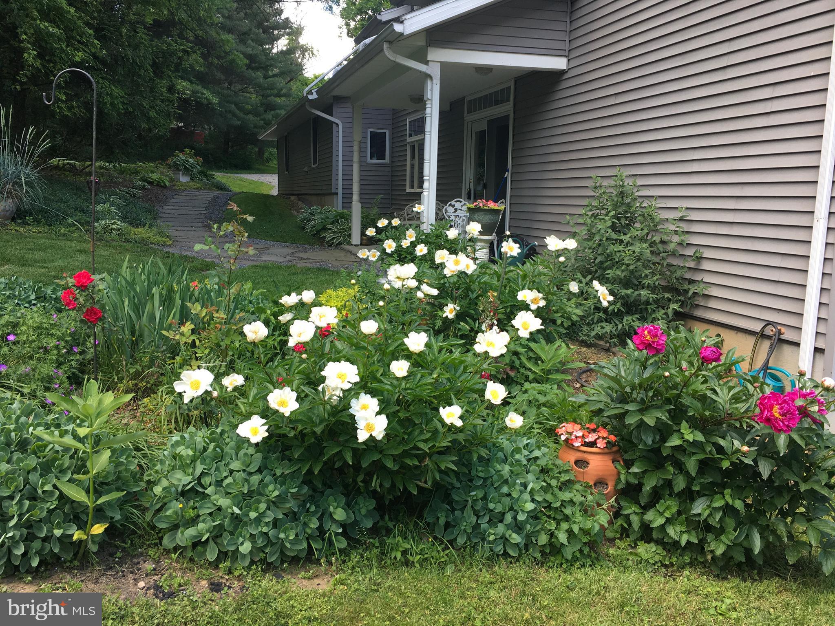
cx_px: 418
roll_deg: -2.7
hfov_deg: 61.7
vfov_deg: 48.2
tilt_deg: -8.8
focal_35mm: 29
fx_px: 700
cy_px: 313
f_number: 2.2
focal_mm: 4.15
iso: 25
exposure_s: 1/120
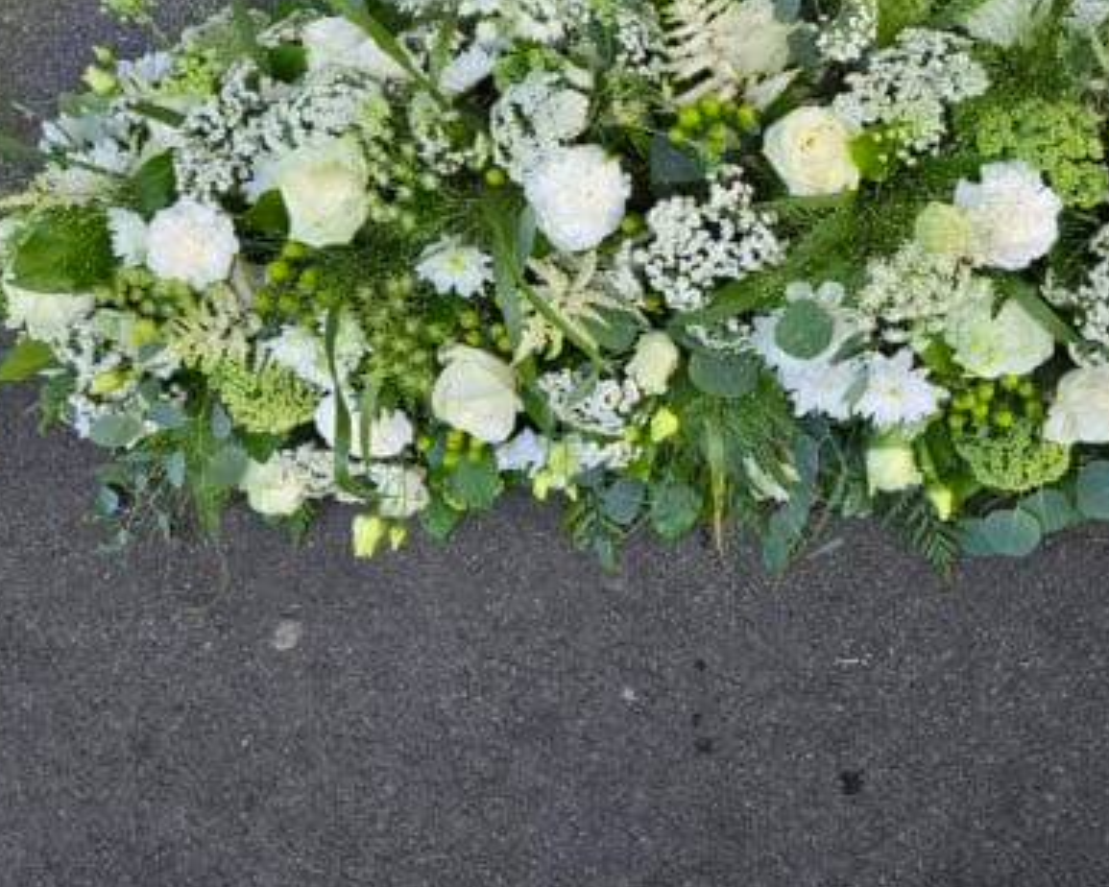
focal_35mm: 35
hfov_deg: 50.2
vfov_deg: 41.4
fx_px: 1149
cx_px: 775
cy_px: 256
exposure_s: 1/508
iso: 125
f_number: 1.8
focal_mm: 5.4
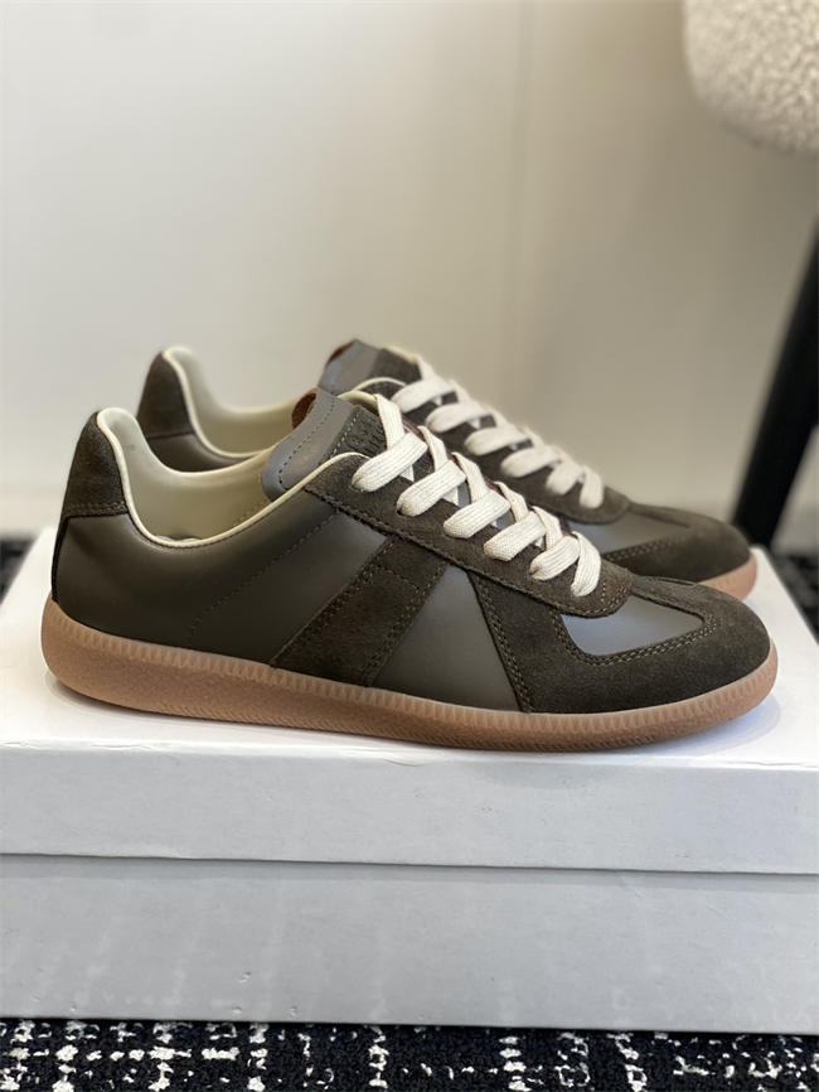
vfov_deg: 36.8
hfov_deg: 28.0
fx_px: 1640
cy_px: 546
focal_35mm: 52
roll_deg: -1.4
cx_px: 410
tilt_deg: -18.6
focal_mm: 6
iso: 64
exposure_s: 1/122
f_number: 2
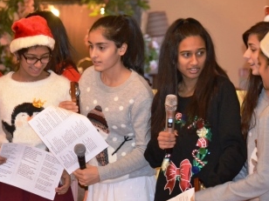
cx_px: 104
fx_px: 1632
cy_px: 121
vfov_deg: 7.1
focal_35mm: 210
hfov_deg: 9.4
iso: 2500
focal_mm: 100
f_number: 4.8
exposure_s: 1/60
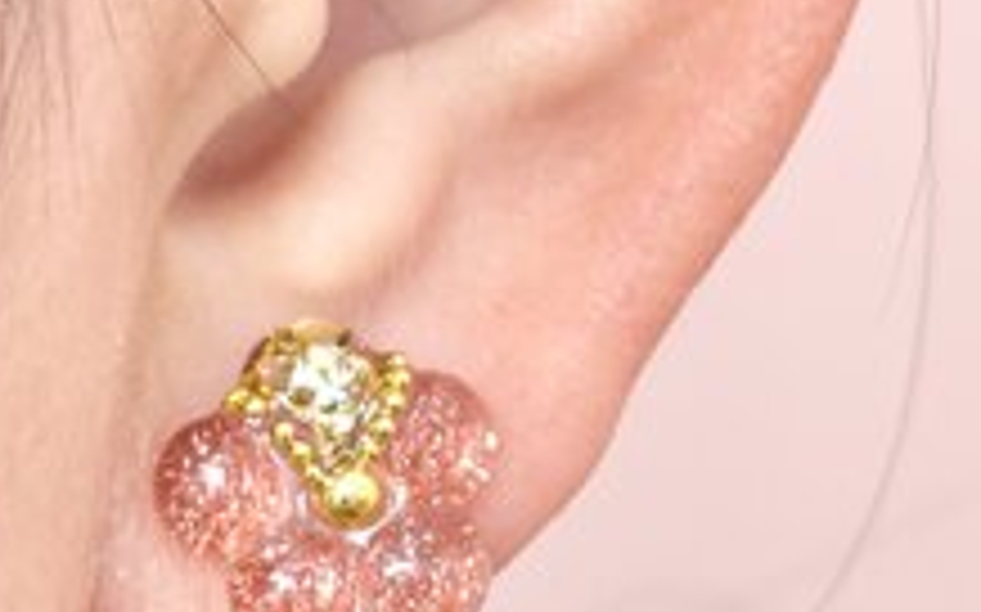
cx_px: 513
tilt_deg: +6.9
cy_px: 515
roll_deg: -0.4
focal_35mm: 216
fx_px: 5772
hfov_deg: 9.7
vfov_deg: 6.1
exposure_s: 1/60
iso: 125
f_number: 1.6
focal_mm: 5.96
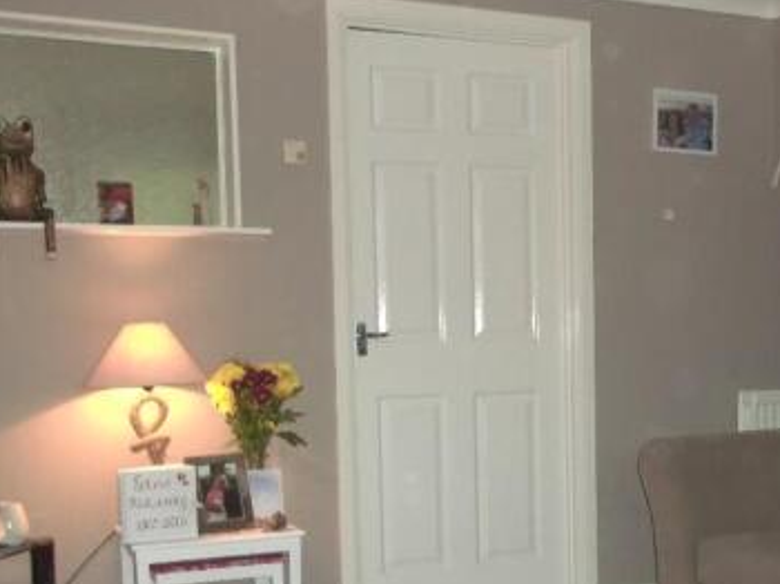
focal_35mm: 55
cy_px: 409
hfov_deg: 34.5
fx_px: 1238
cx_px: 536
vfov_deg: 26.3
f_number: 3.3
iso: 320
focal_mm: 5.9
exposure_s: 1/30
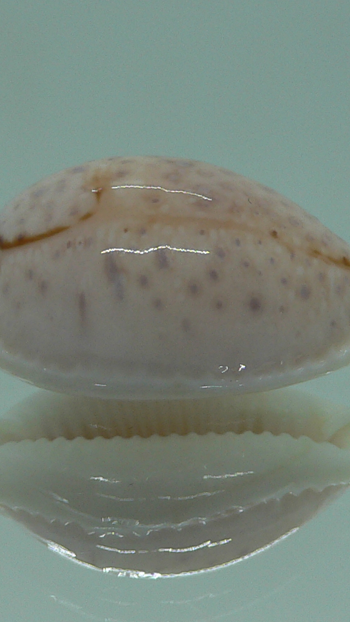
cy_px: 360
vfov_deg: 28.2
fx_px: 1237
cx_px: 175
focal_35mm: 75
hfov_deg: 16.1
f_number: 2.8
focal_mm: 4.6
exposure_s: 1/60
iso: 80
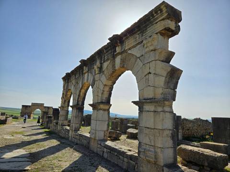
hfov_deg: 73.9
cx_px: 115
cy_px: 86
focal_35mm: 23
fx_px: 153
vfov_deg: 58.9
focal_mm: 5.4
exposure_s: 1/4557
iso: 25
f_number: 1.8
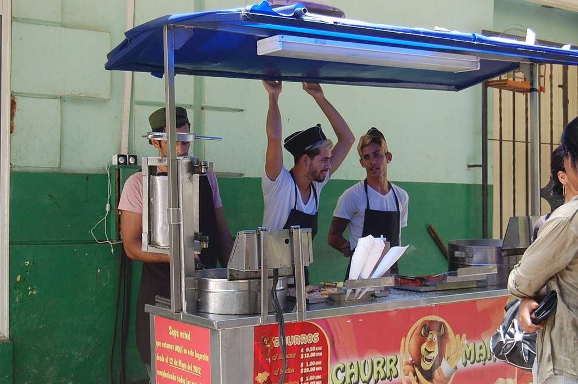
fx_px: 914
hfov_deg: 35.1
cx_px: 289
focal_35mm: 57
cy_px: 192
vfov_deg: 23.7
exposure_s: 1/125
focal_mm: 38
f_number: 5.6
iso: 320
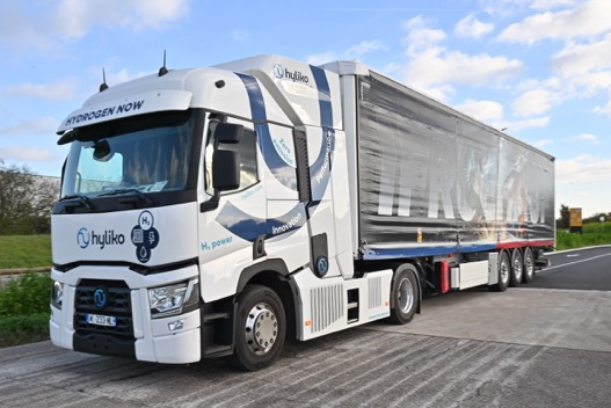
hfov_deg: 55.7
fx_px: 577
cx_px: 278
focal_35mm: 34
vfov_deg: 38.8
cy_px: 236
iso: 640
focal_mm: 28
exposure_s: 1/100
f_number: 22
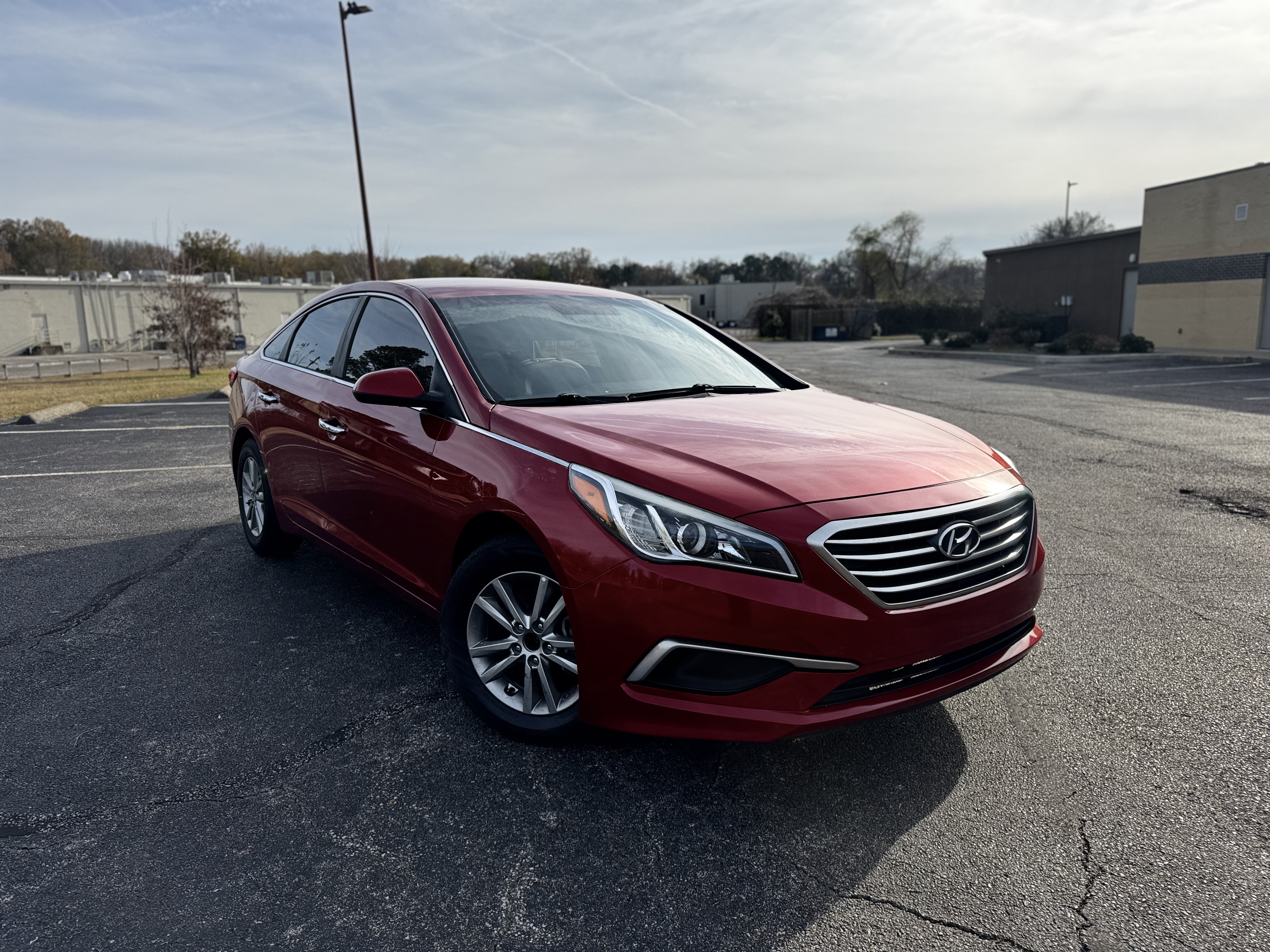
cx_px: 635
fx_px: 881
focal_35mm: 24
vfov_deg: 56.8
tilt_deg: -11.3
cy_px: 476
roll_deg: +0.4
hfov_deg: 71.6
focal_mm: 6.76
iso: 80
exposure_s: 1/4950
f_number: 1.78
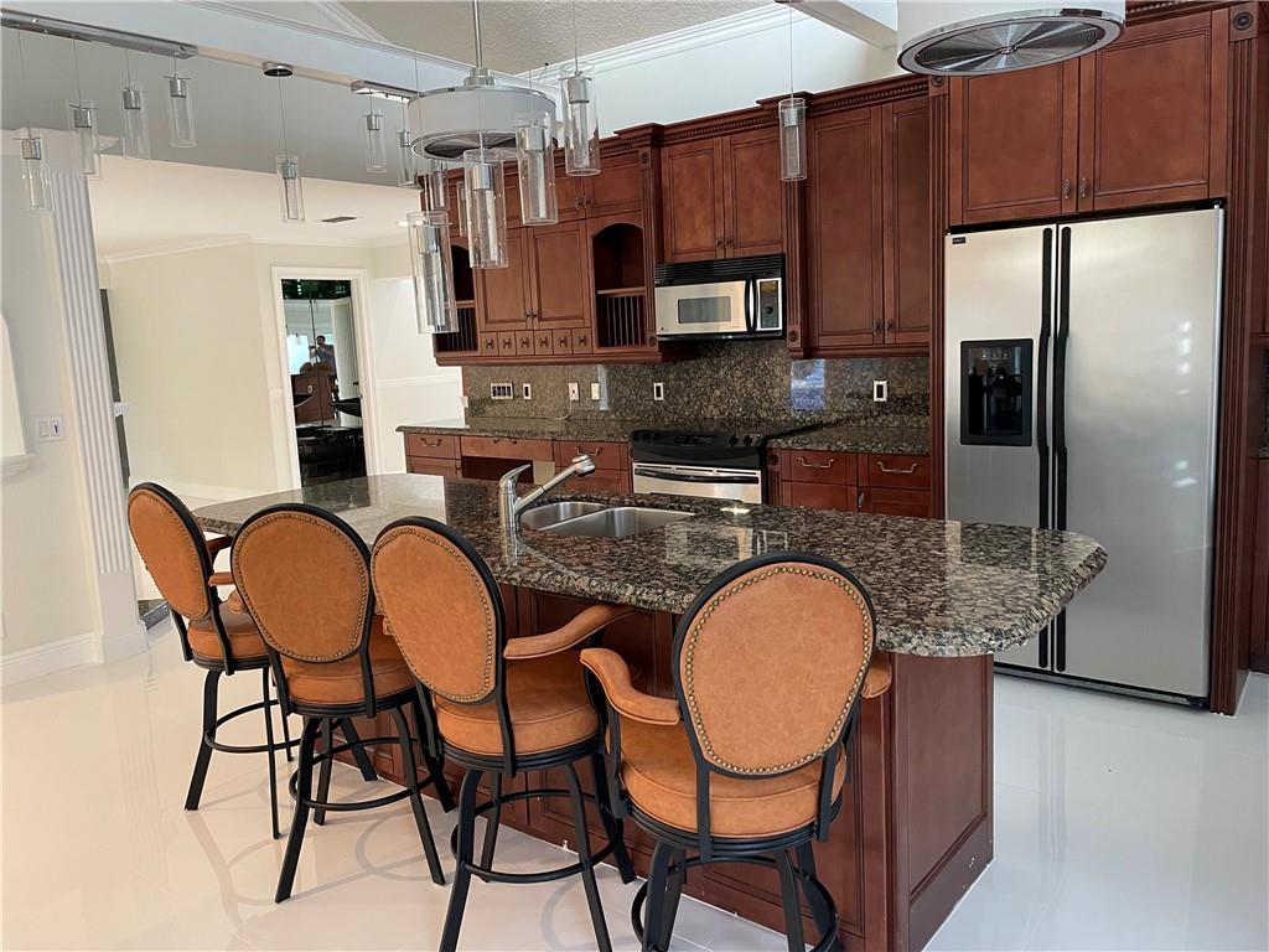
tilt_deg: -7.4
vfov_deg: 53.1
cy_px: 476
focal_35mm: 26
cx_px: 634
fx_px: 953
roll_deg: +2.3
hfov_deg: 67.3
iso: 160
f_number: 1.6
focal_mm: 4.2
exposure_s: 1/60
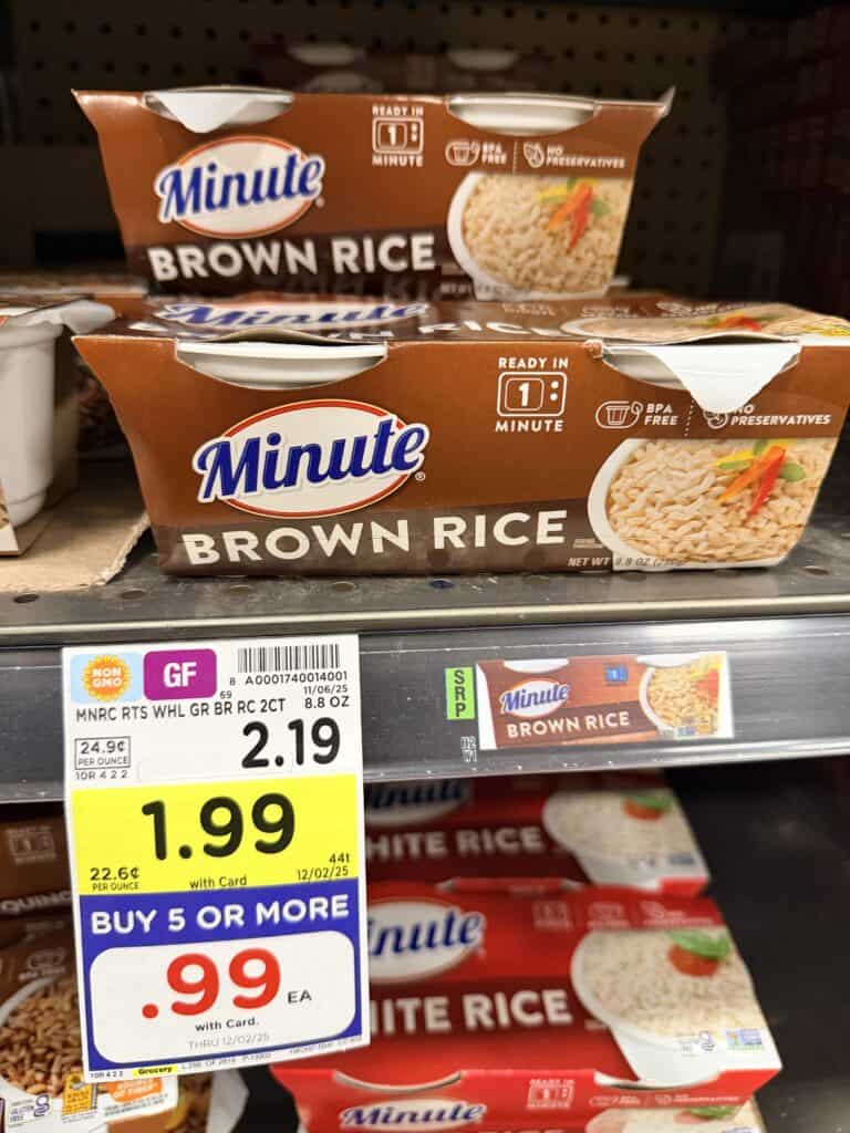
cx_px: 425
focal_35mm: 24
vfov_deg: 71.6
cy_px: 566
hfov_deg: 56.8
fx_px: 786
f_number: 1.78
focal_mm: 6.76
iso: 320
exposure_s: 1/60
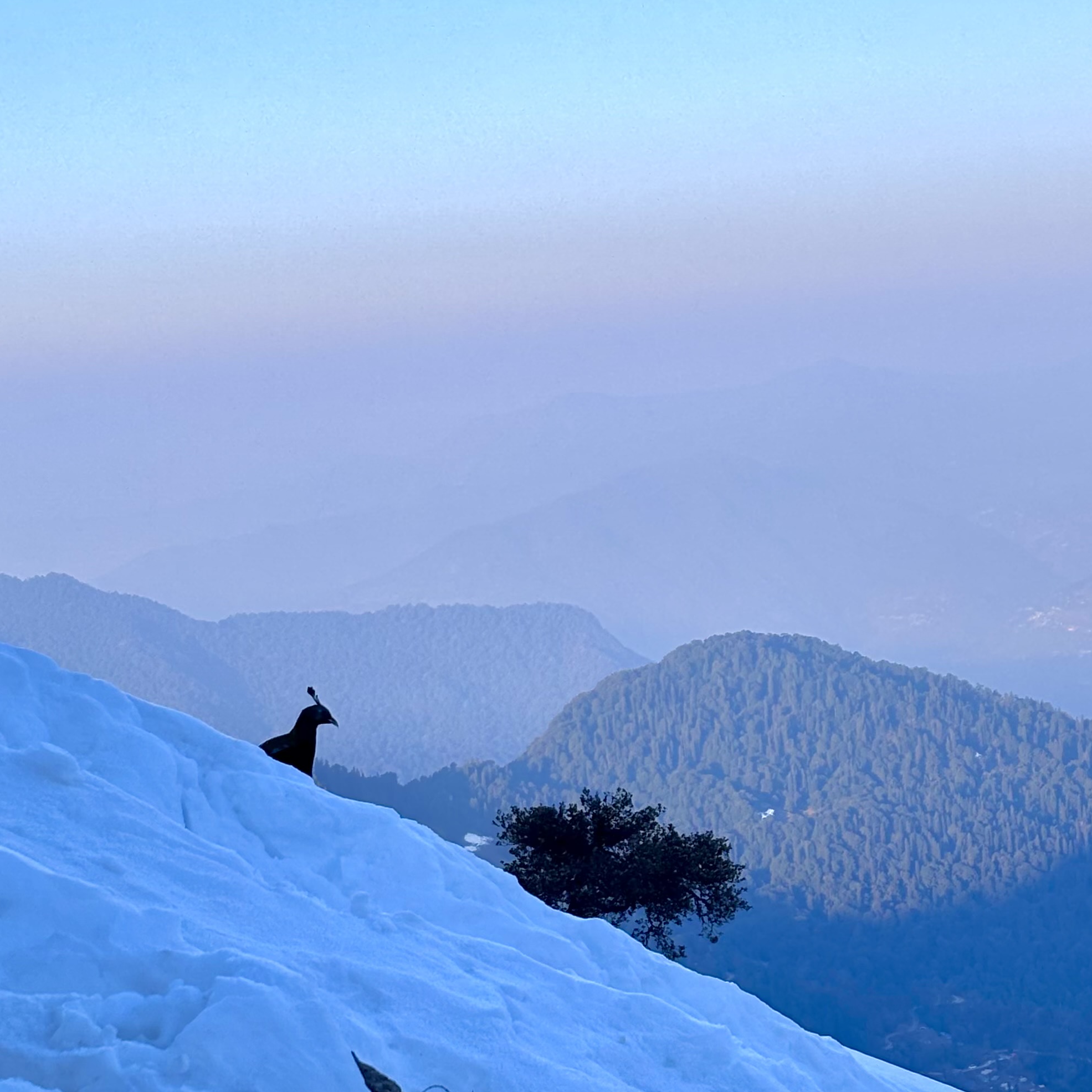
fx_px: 3355
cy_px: 650
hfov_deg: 18.5
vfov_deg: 18.5
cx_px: 437
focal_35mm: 94
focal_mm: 5.96
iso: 32
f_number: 1.6
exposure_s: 1/988
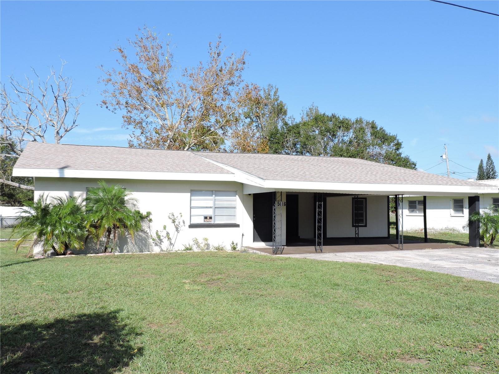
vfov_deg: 42.9
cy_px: 187
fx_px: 476
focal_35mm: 33
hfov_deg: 55.4
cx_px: 250
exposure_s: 1/800
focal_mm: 5.9
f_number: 3.2
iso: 100
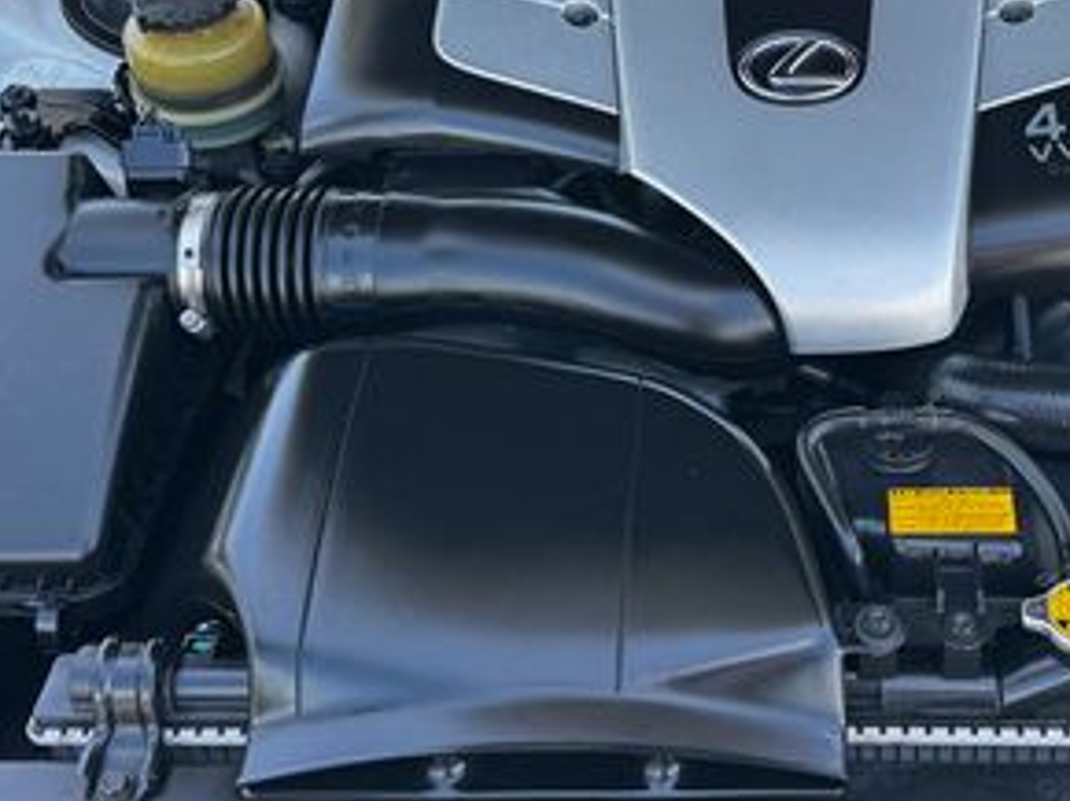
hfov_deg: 35.4
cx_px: 797
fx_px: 1637
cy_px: 155
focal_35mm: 53
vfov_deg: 26.9
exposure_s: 1/213
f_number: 1.78
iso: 80
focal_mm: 6.76
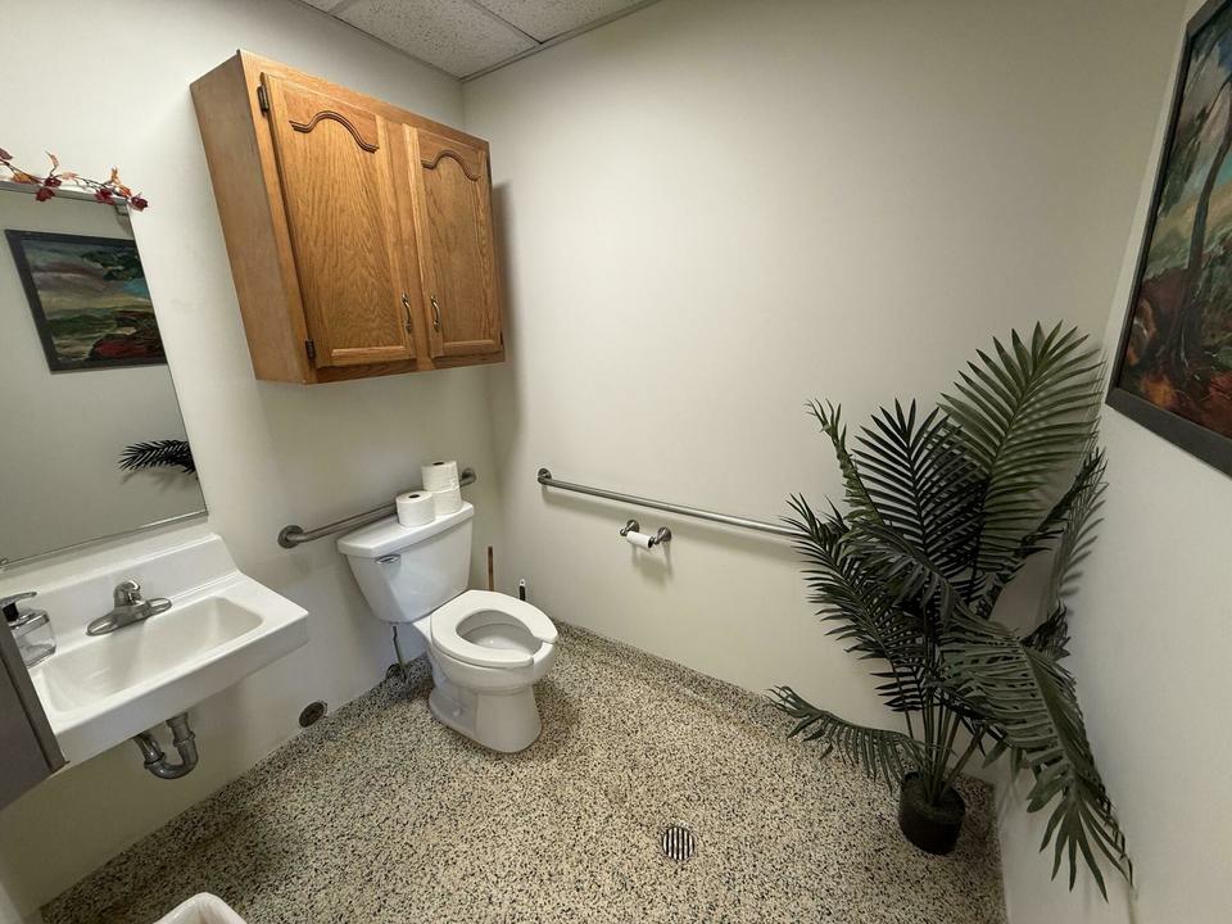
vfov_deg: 85.7
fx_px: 498
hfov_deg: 102.1
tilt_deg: -15.6
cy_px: 462
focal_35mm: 14
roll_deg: +1.2
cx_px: 616
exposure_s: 1/60
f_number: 2.2
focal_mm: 2.22
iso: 160
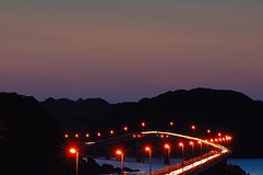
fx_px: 1627
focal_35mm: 223
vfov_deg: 6.1
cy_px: 104
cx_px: 62
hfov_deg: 9.2
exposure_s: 30
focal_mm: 70
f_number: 25
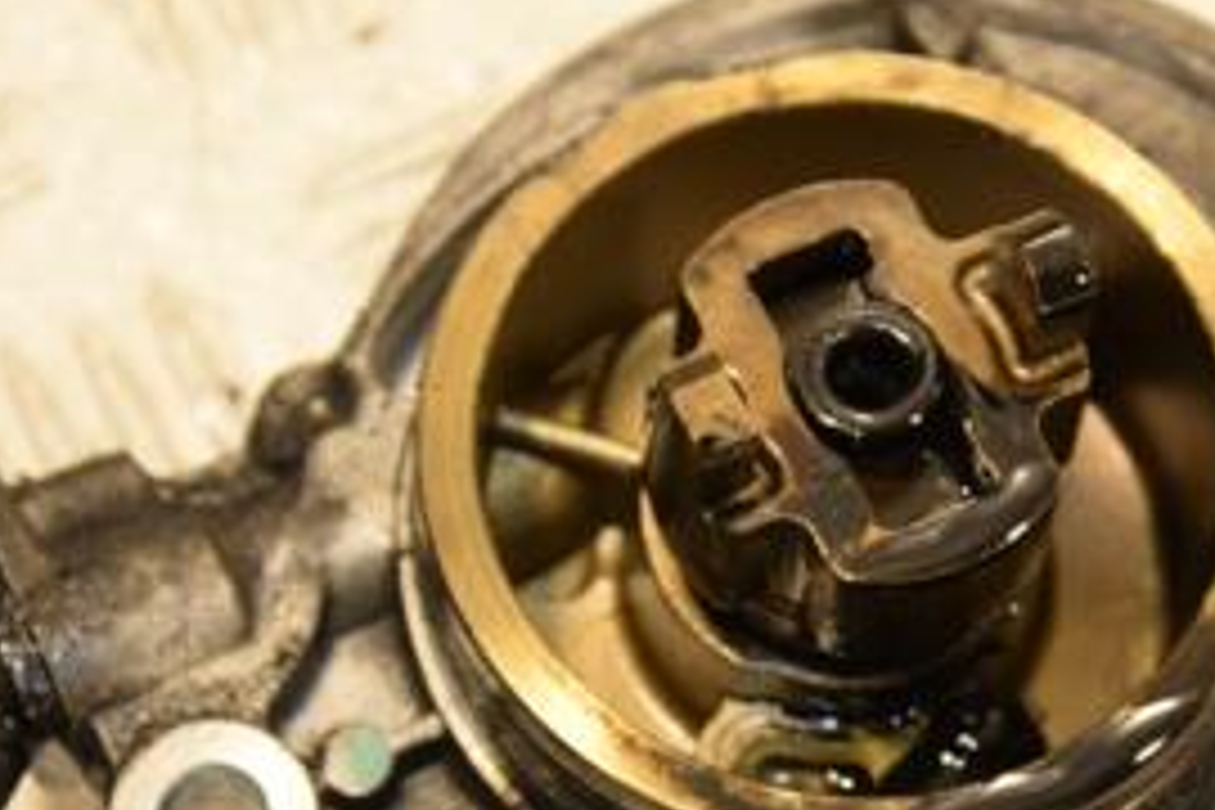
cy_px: 513
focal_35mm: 193
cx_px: 675
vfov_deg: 7.1
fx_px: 6513
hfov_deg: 10.7
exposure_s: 1/200
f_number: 5.6
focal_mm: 58
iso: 800
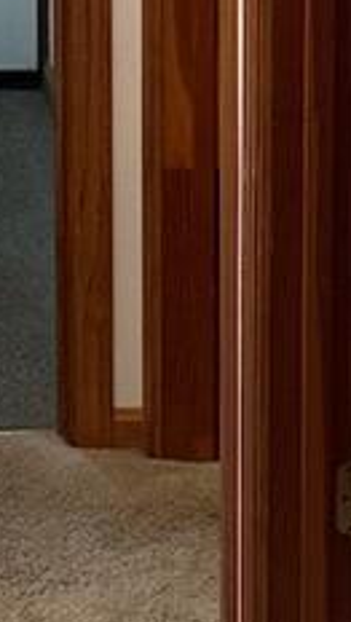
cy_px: -131
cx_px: -104
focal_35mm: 173
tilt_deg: -8.1
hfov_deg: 7.0
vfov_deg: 12.1
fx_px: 2854
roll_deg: -0.4
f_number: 1.78
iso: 200
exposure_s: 1/60
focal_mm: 6.86
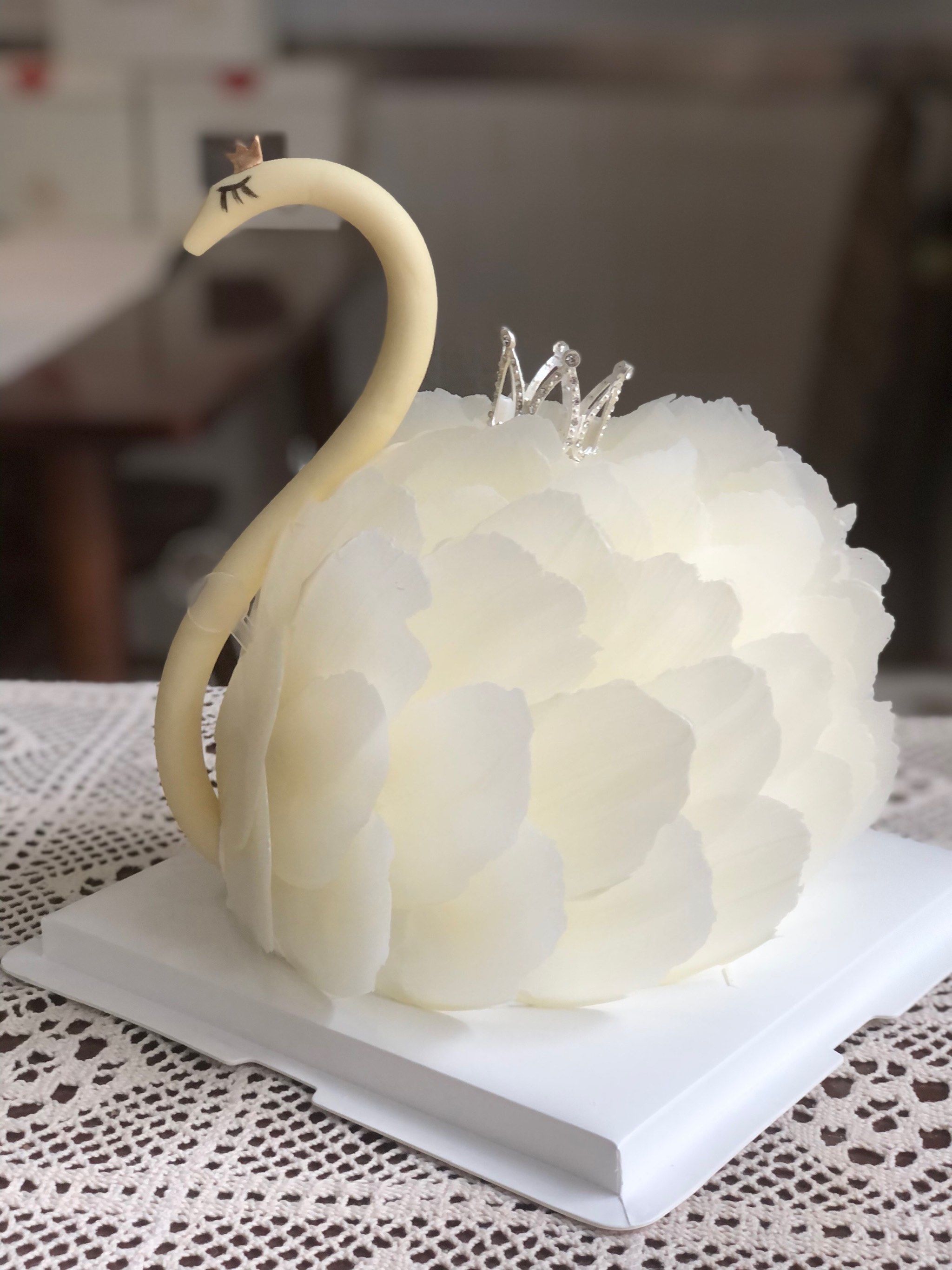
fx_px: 2090
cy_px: 635
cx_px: 476
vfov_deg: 33.8
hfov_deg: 25.7
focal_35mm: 57
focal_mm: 6.6
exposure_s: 1/30
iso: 32
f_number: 2.8
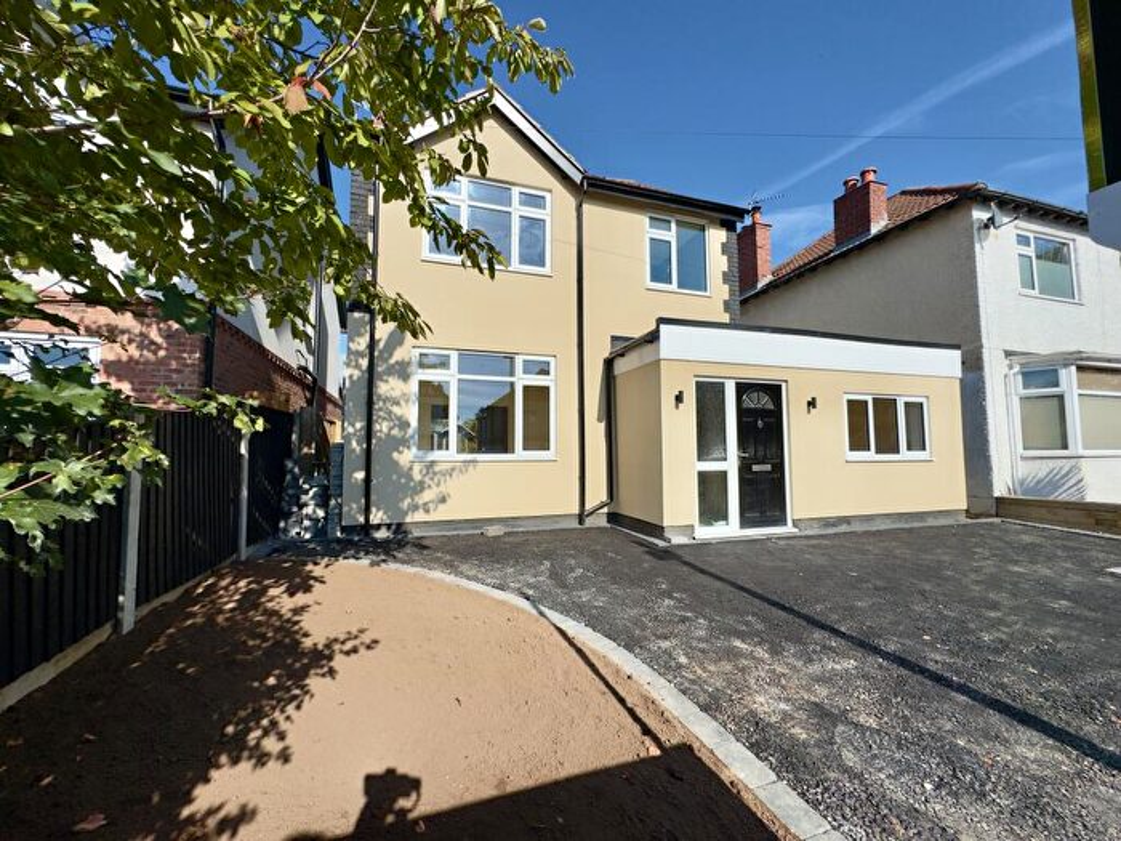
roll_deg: +1.3
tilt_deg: +4.2
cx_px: 560
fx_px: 453
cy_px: 420
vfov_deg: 85.7
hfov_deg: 102.1
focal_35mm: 14
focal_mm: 2.22
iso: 32
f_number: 2.2
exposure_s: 1/3717
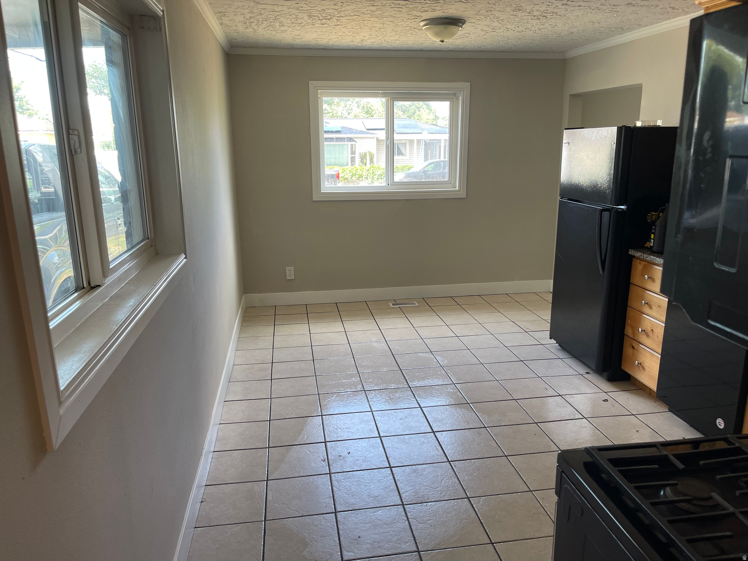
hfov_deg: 69.4
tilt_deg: -13.1
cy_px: 280
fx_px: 540
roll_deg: +0.1
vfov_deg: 54.9
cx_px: 374
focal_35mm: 25
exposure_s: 1/120
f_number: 1.6
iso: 125
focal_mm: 5.1
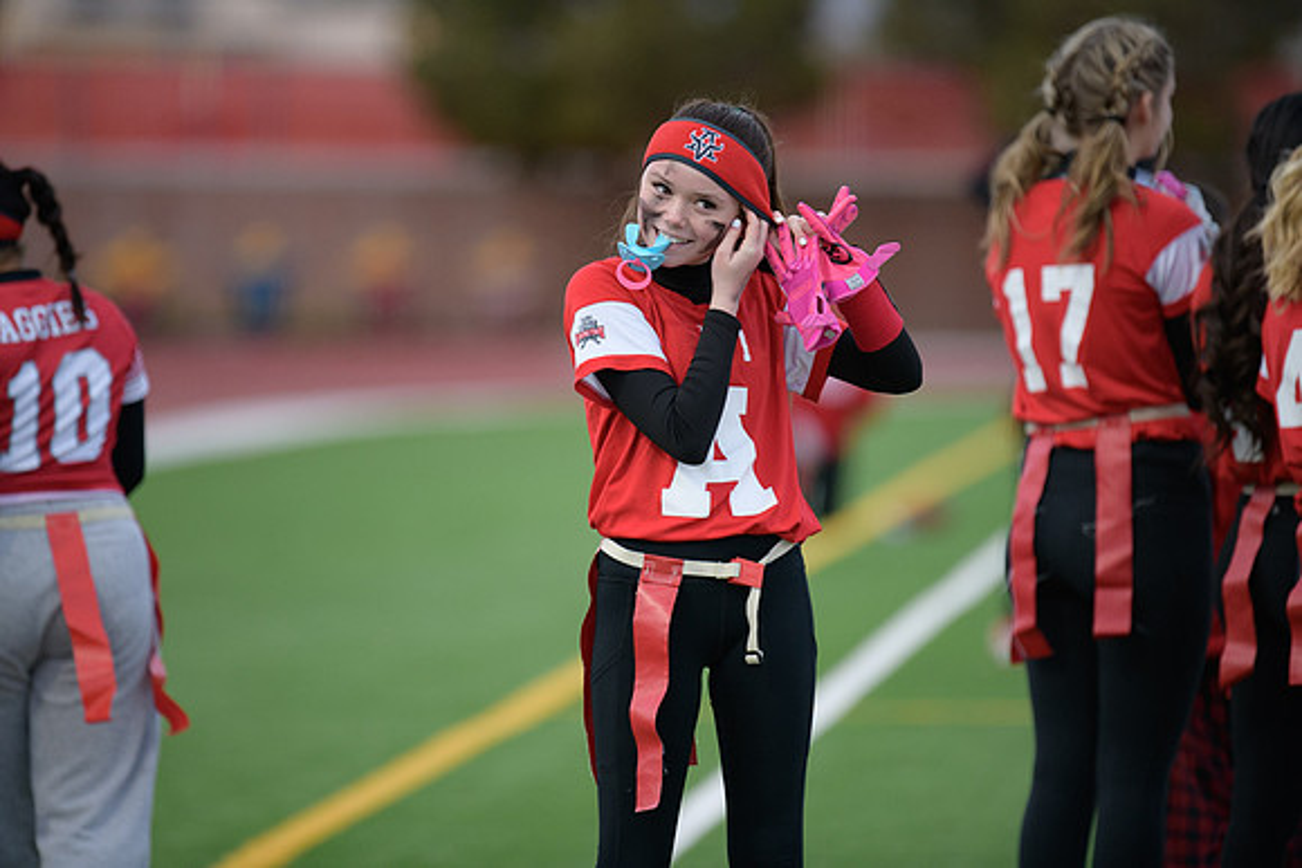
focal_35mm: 300
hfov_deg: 6.9
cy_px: 434
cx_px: 651
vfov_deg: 4.6
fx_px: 10852
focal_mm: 300
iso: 1400
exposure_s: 1/1250
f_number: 2.8
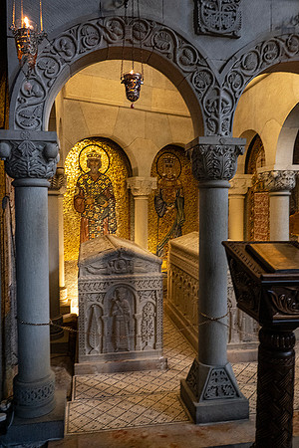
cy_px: 224
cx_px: 150
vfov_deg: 63.7
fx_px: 361
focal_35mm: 29
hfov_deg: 45.0
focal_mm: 10.83
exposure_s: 1/8
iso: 1000
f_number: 3.2
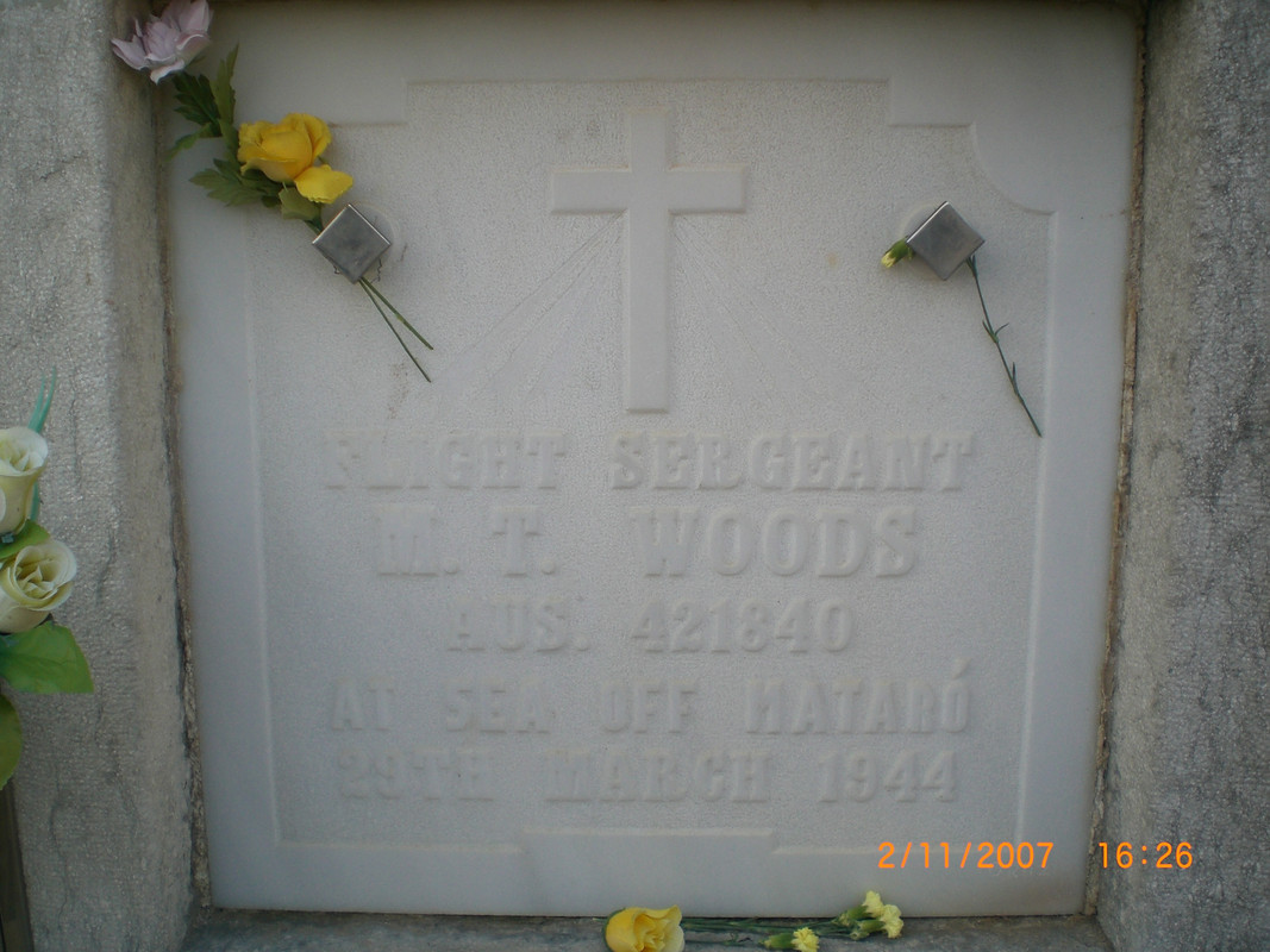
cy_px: 476
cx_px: 635
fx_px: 1394
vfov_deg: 37.7
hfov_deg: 49.0
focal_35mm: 38
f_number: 3.1
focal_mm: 6.3
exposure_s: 1/160
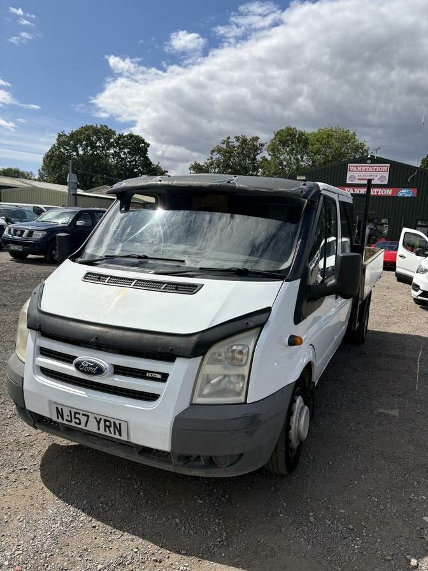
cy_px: 286
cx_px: 214
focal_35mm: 26
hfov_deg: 53.1
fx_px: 429
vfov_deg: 67.3
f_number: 1.6
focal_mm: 5.96
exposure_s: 1/5814
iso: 50
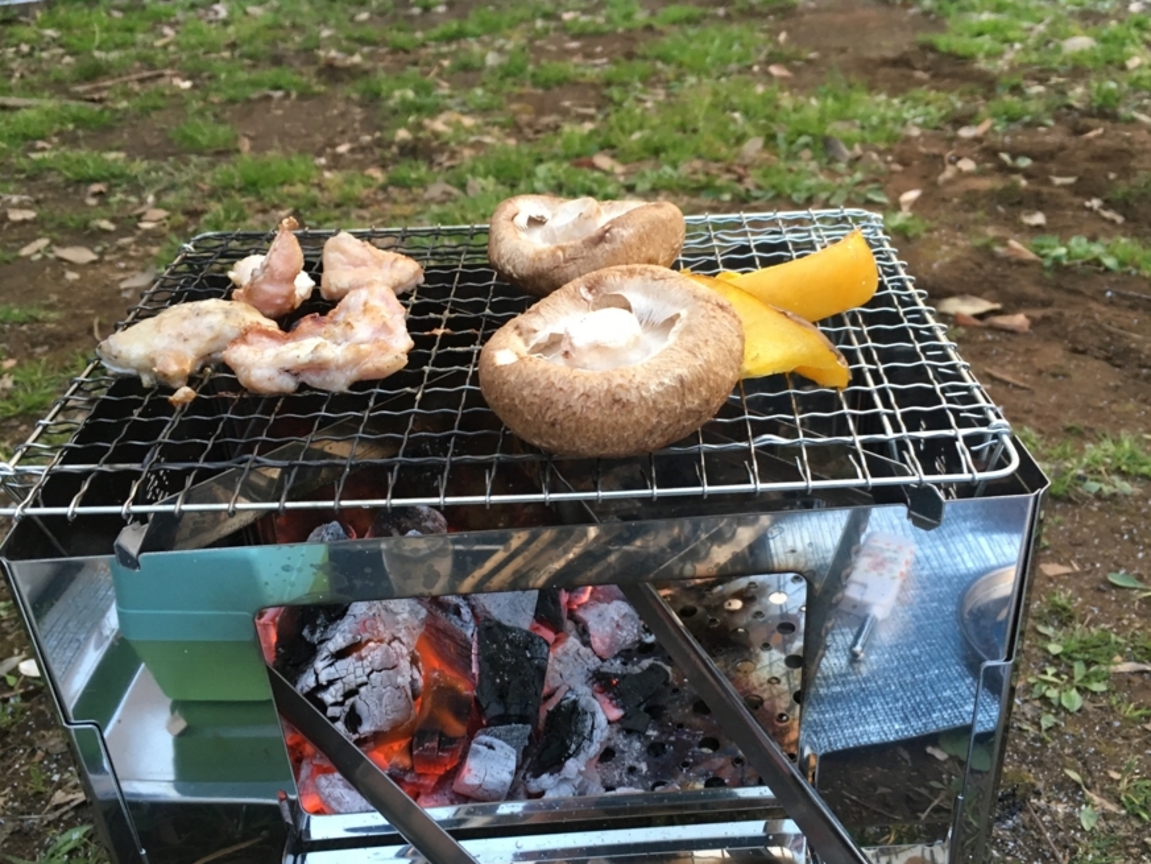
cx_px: 591
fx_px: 1131
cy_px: 493
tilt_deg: -29.7
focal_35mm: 34
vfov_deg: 41.7
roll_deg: +1.2
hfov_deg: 53.9
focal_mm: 4.15
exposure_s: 1/30
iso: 80
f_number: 2.2
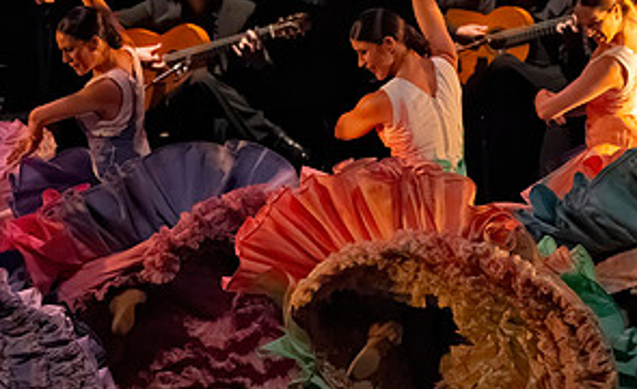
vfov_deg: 2.3
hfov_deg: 3.7
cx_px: 119
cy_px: 191
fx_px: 9813
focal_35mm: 569
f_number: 6.3
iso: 20000
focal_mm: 282
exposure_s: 1/400
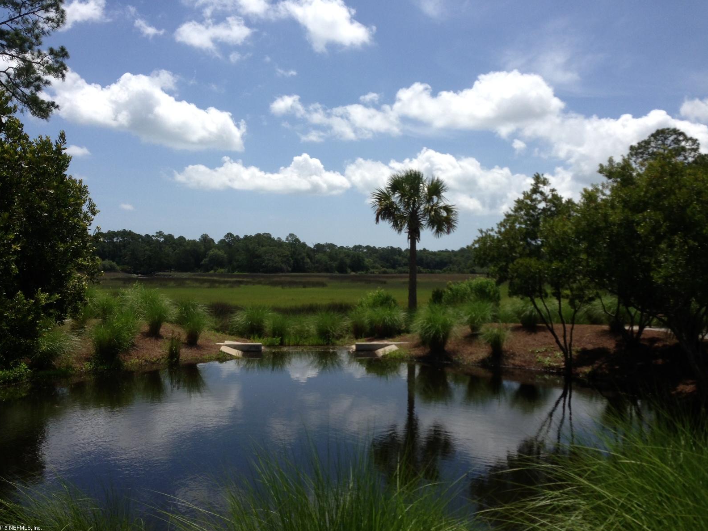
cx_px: 353
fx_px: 695
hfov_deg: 54.0
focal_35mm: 34
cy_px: 273
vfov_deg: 41.8
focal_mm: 4.13
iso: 50
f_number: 2.4
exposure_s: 1/2262
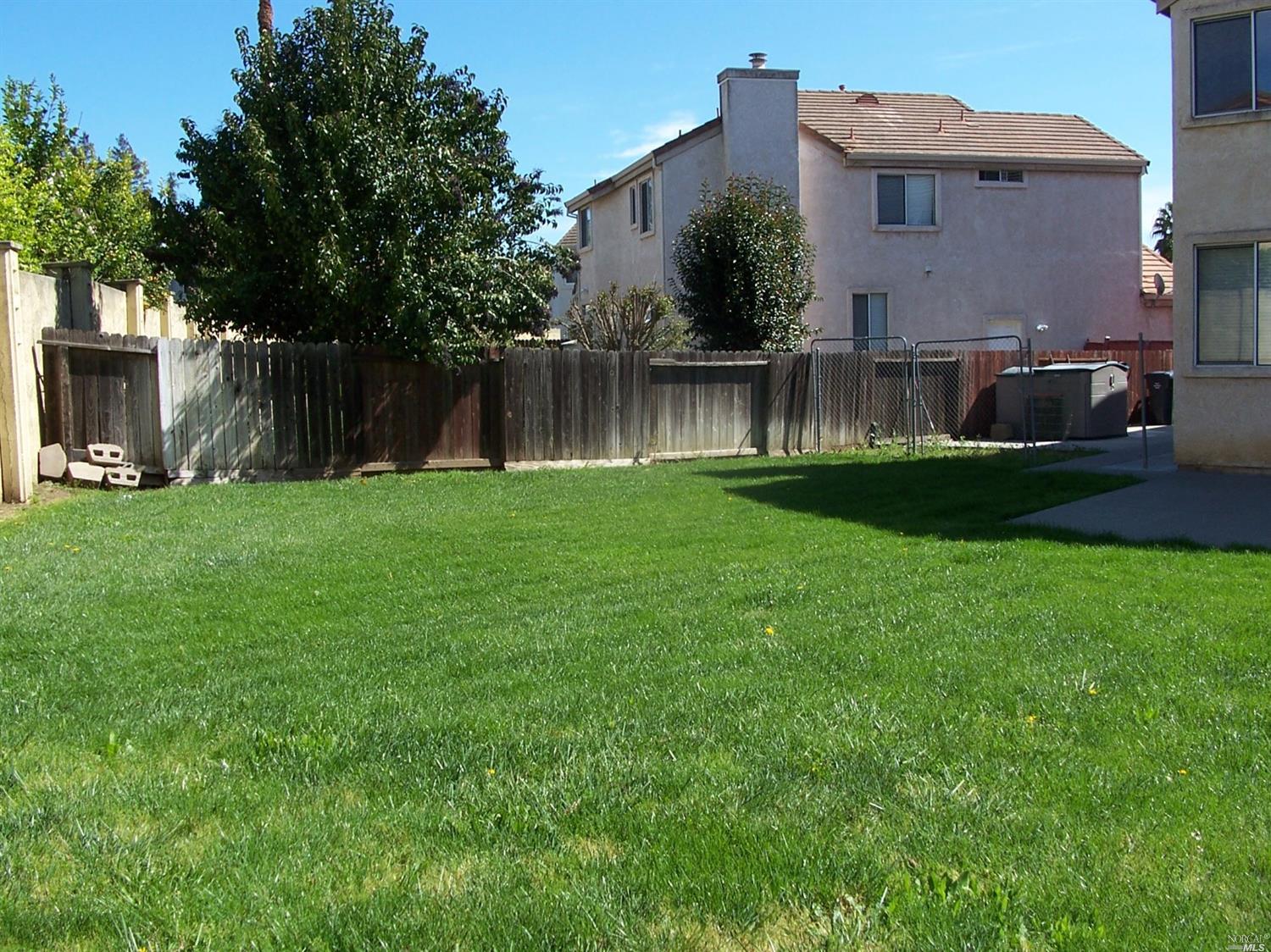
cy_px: 476
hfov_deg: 52.6
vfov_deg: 40.7
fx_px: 1285
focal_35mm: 35
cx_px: 636
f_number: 4
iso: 80
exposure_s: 1/500
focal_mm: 6
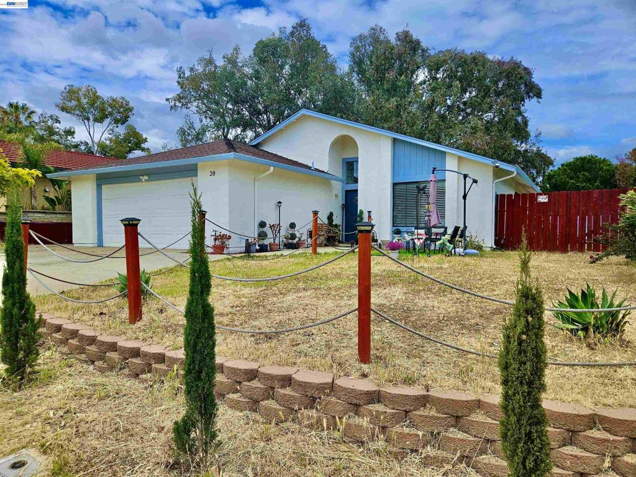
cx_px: 318
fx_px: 423
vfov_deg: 58.9
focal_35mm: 23
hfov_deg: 73.9
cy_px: 238
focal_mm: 5.4
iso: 25
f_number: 1.8
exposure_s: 1/2961
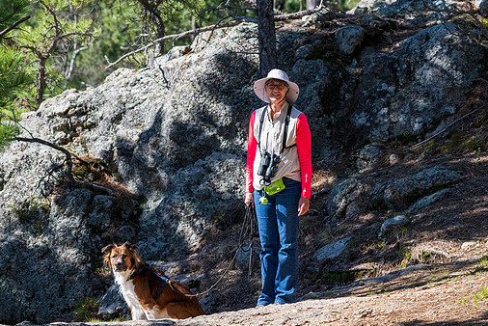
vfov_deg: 6.0
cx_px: 226
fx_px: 3106
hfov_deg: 9.0
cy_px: 202
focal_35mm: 229
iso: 2000
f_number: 9
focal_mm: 180
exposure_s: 1/1250
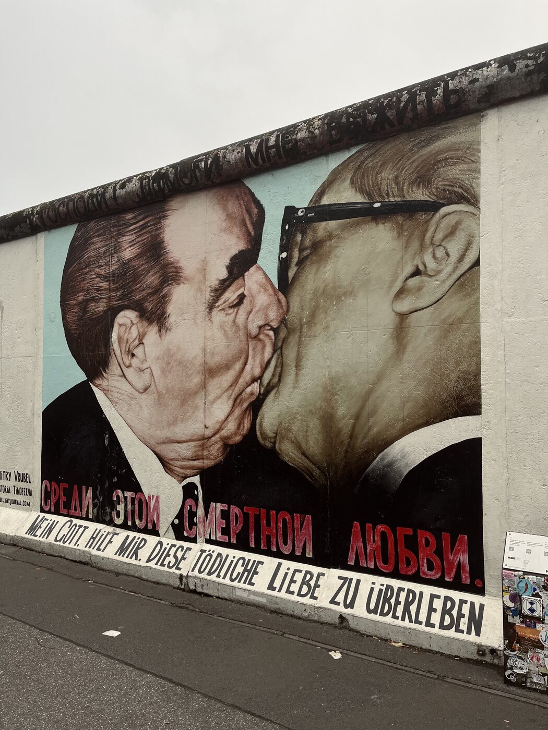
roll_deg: +1.0
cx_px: 274
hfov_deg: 53.1
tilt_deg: +3.0
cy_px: 365
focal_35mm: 26
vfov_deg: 67.3
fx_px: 549
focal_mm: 5.1
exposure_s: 1/133
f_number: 1.6
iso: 32
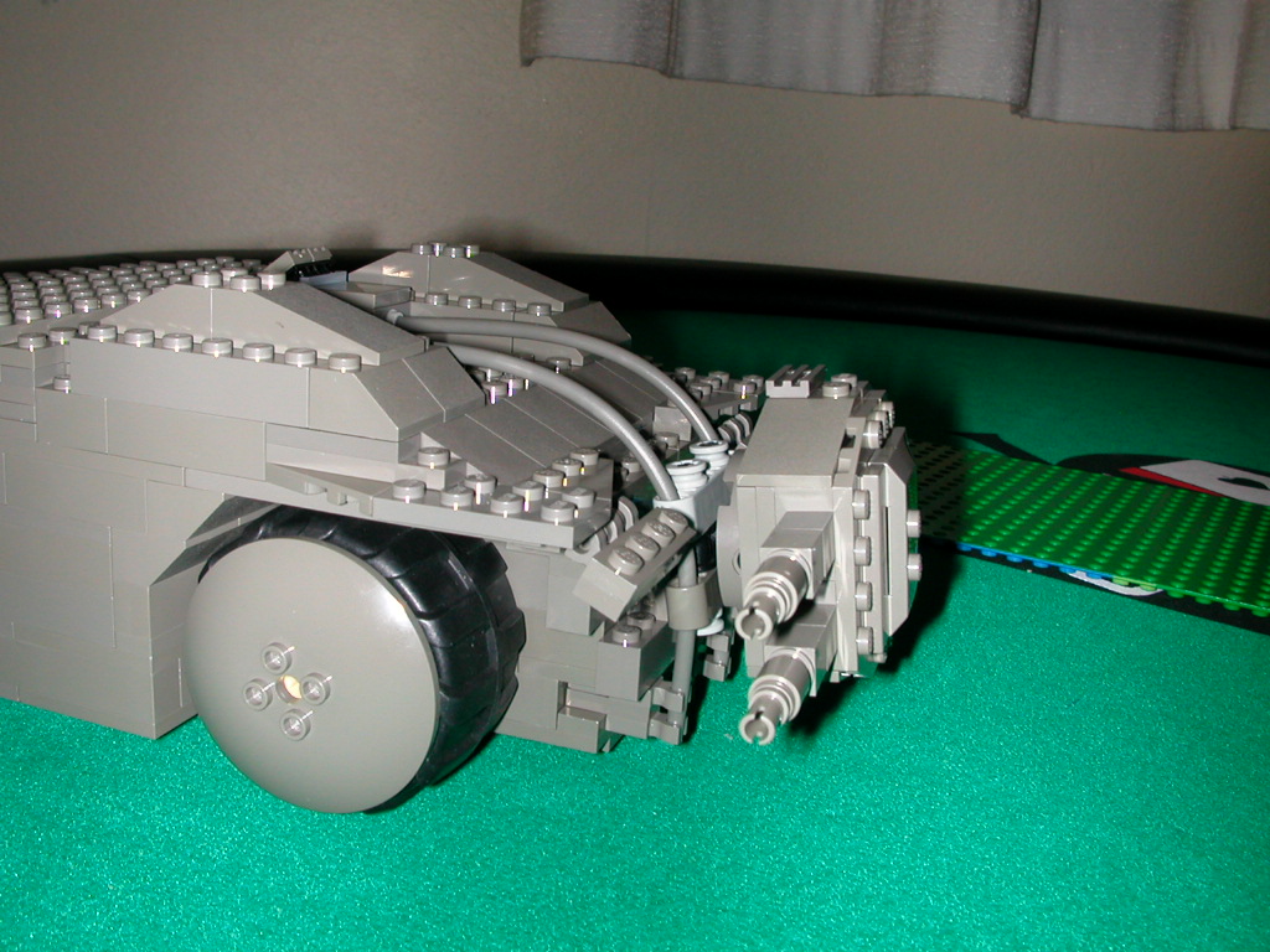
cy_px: 476
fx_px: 1357
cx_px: 635
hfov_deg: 50.1
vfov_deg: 38.7
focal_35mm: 37
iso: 100
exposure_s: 1/59.9
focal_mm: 5.6
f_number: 4.5
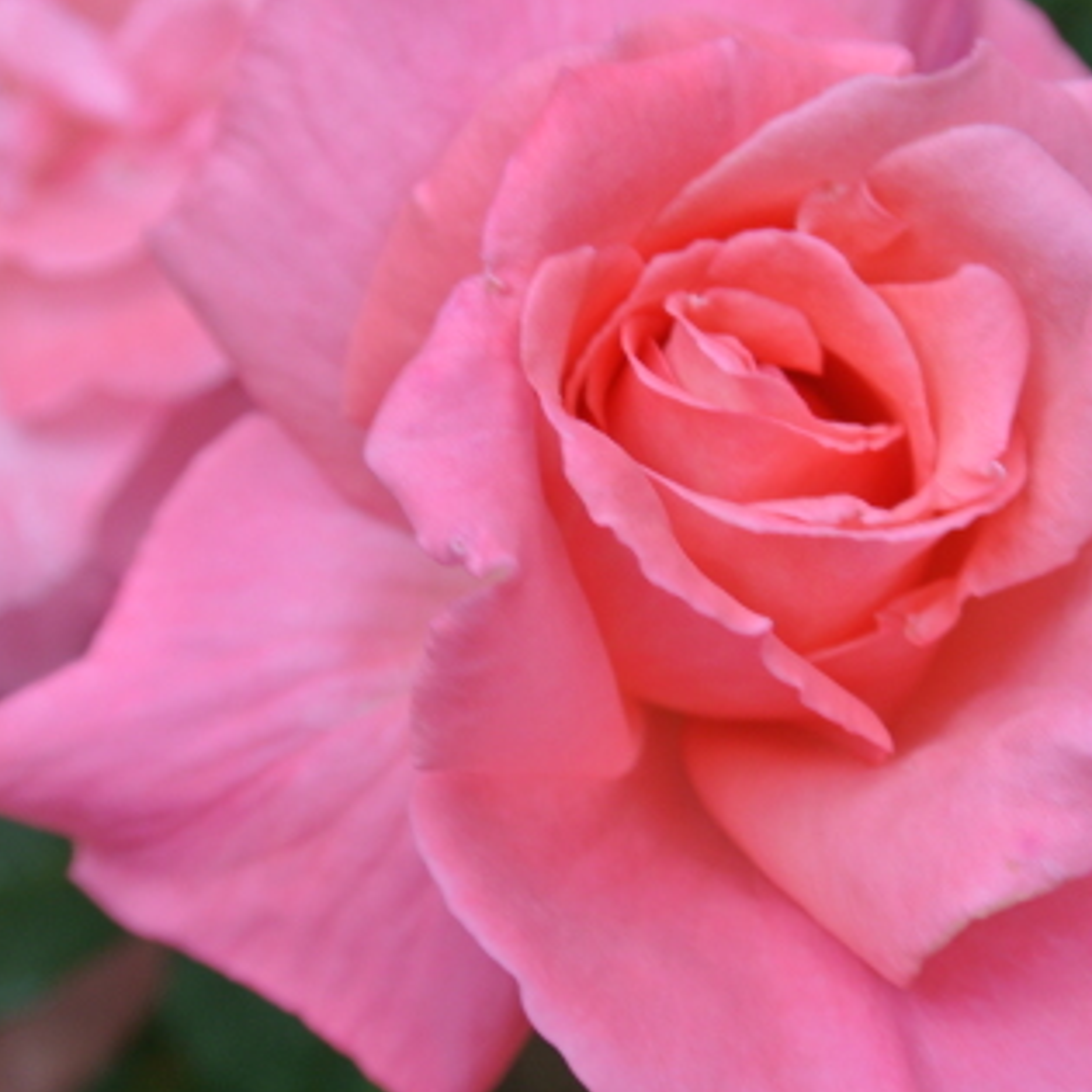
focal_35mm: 73
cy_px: 518
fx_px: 2605
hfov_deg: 23.6
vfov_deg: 23.7
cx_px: 728
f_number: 5.6
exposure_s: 1/125
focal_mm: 20.3
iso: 140
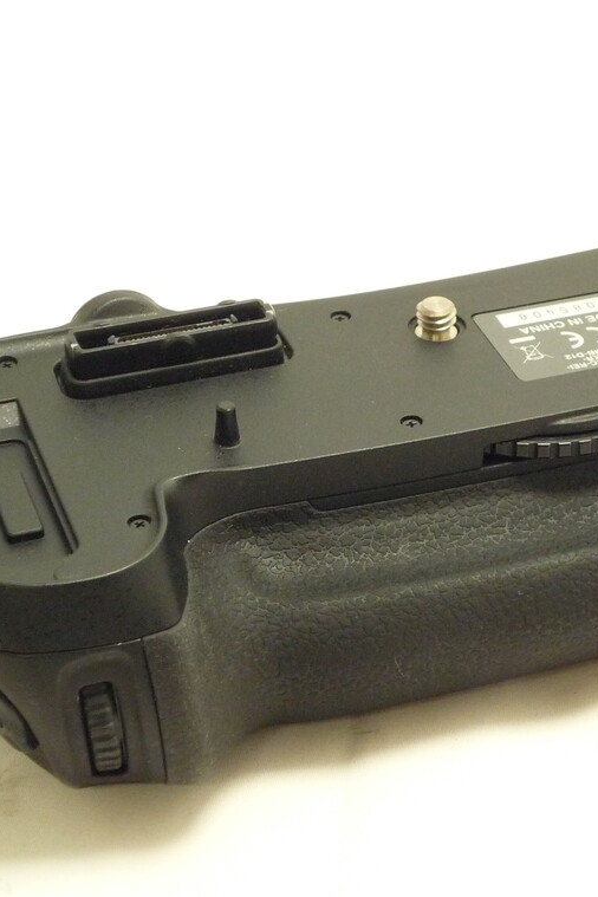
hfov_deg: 14.1
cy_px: 487
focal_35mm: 97
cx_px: 385
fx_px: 2417
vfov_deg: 21.0
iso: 400
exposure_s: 1/40
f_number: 4.7
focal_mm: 10.4
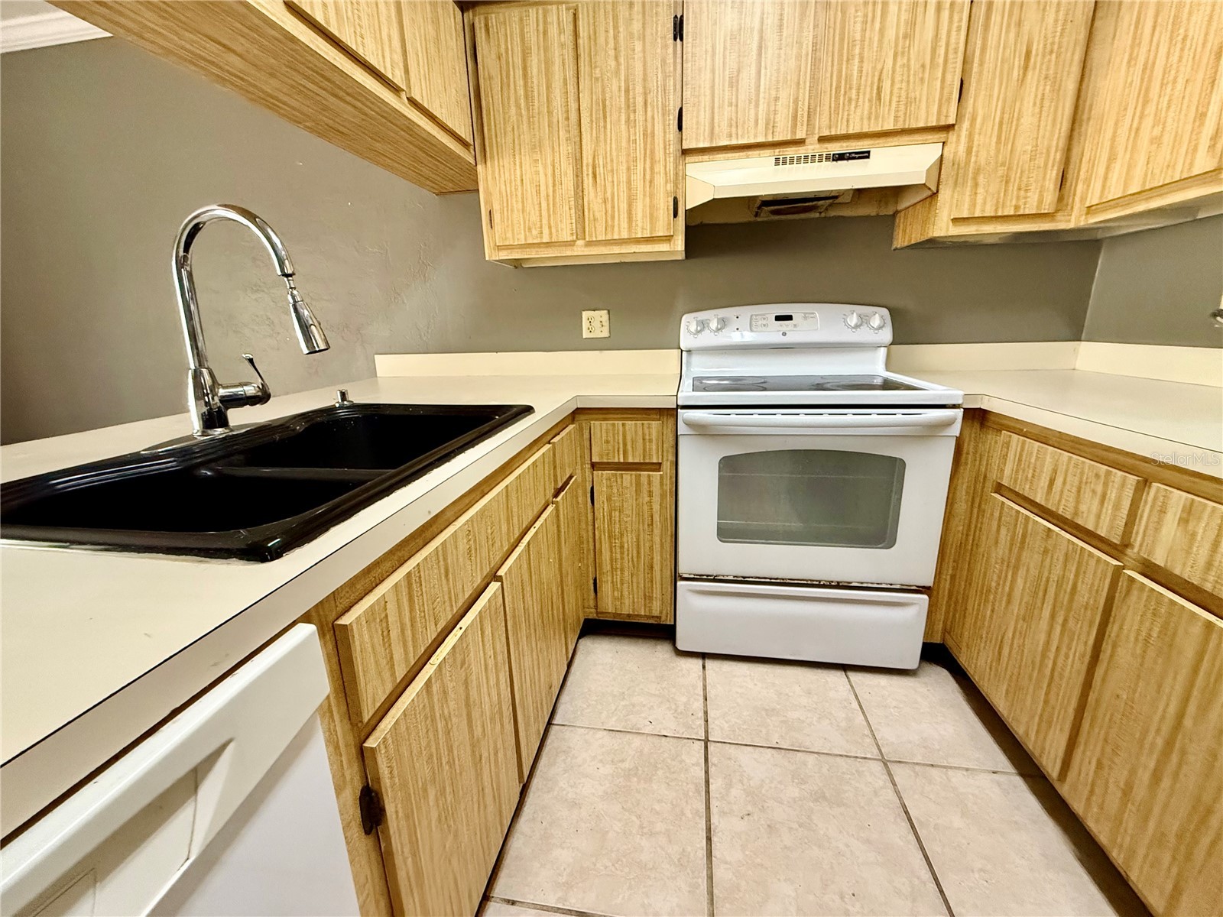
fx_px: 495
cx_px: 612
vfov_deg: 85.7
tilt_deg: -14.8
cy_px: 458
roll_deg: +1.2
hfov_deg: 102.1
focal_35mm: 14
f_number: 2.2
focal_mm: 2.22
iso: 640
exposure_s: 1/60
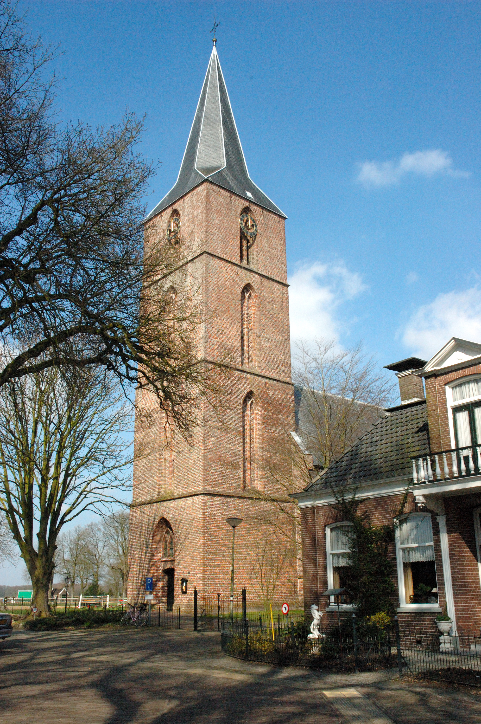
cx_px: 240
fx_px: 663
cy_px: 362
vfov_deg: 57.3
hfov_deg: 39.9
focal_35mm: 33
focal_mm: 22
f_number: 16
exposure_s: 1/1000
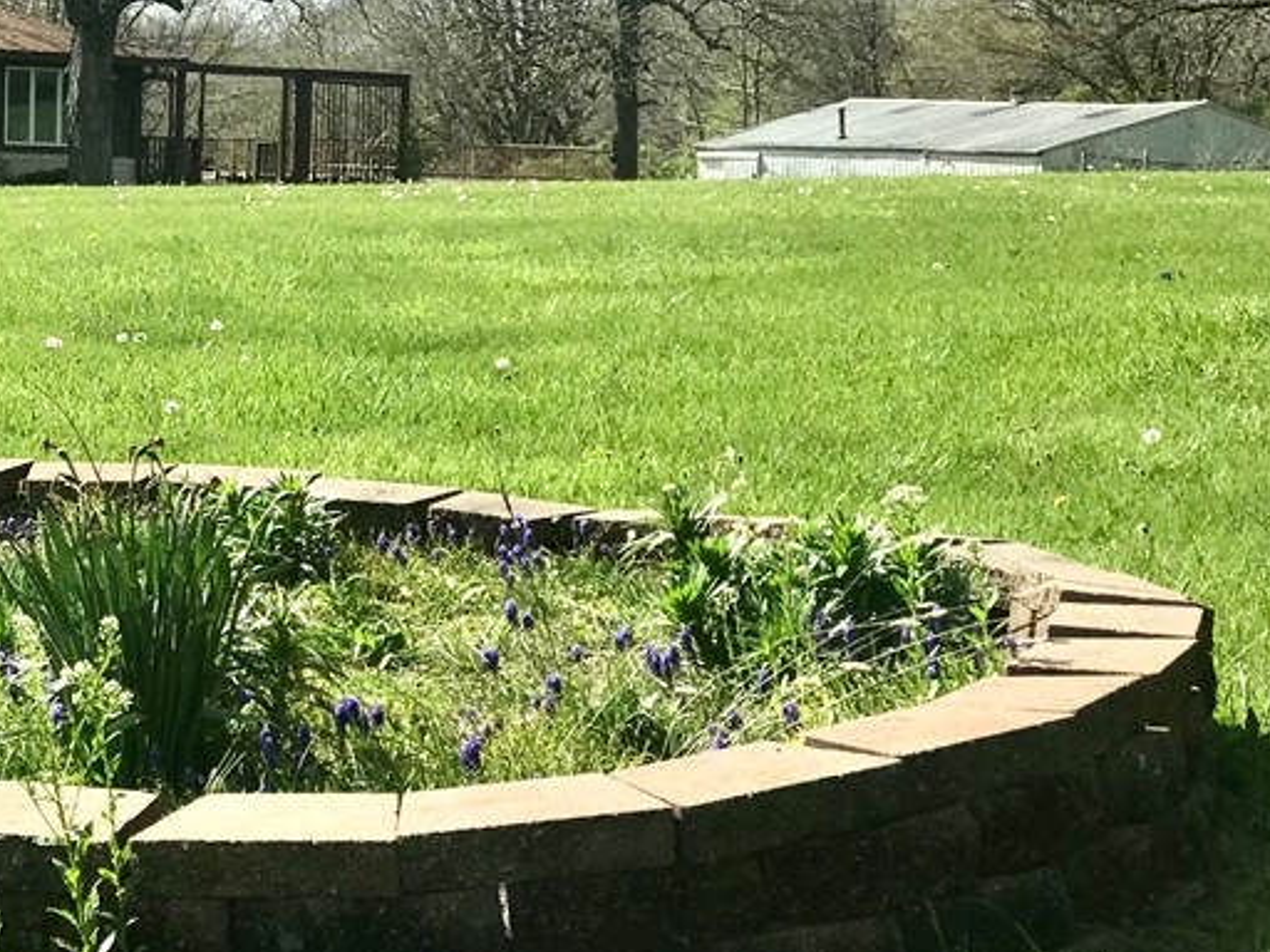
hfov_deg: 16.9
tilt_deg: +1.1
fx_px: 4182
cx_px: 22
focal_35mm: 114
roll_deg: -2.0
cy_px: 77
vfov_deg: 12.9
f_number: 2.8
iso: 20
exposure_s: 1/1808
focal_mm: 6.6
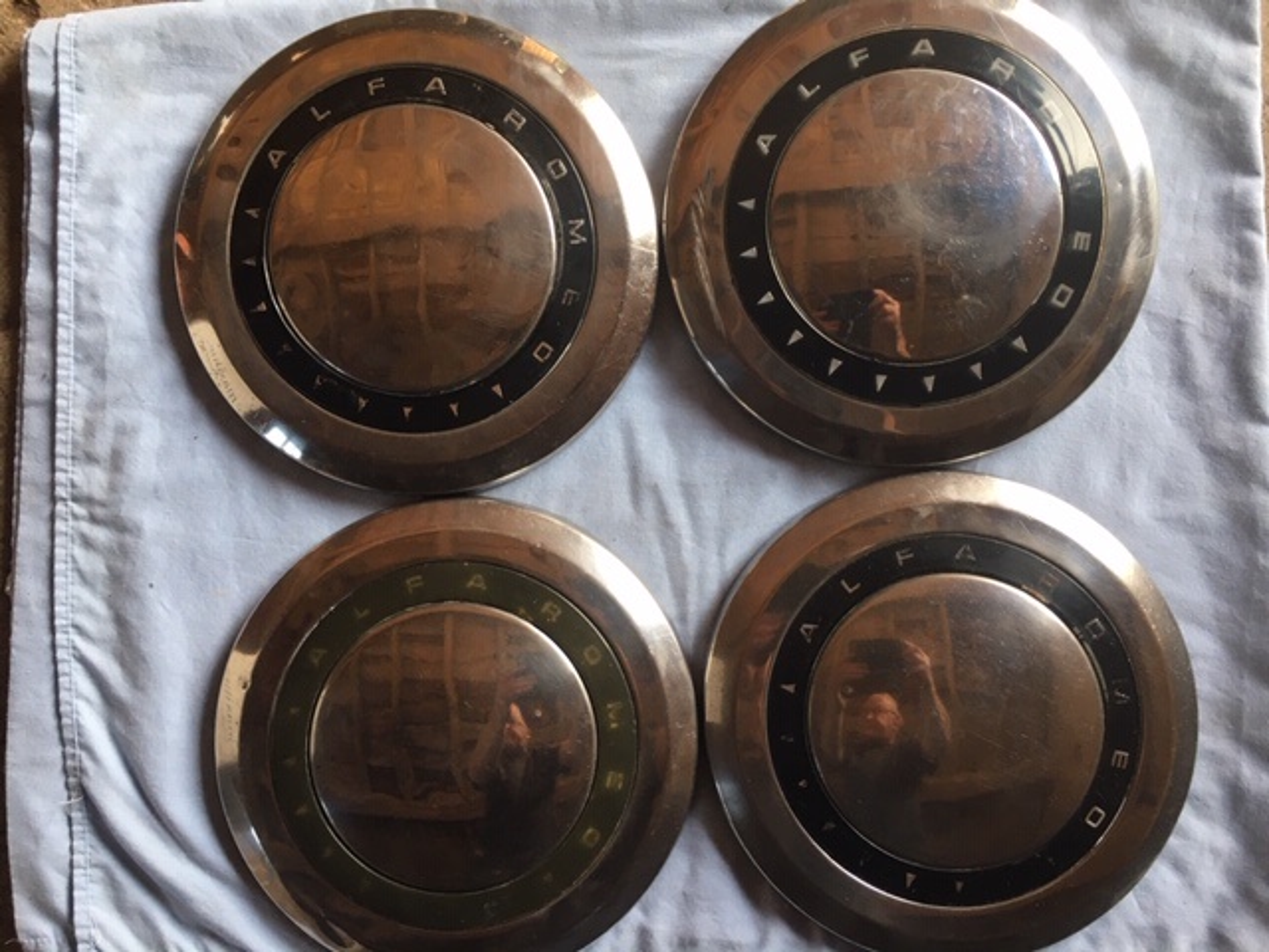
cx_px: 634
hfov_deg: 61.7
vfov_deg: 48.2
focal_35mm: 29
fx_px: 1063
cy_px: 476
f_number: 2.2
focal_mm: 4.15
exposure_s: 1/33
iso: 50
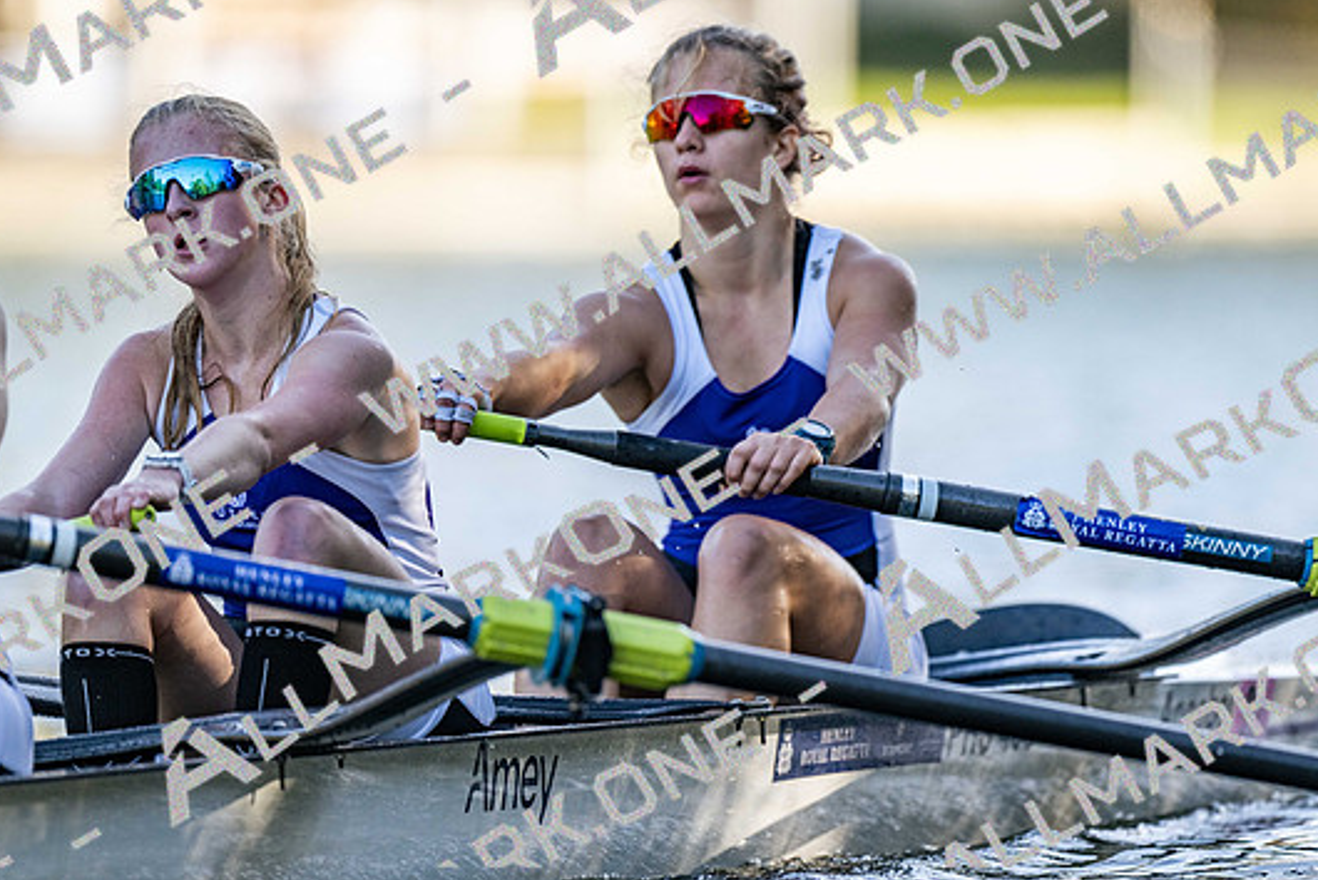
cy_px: 441
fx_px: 24029
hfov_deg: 3.1
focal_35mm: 656
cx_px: 666
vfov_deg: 2.1
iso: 720
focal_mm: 600
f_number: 4
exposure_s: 1/2500
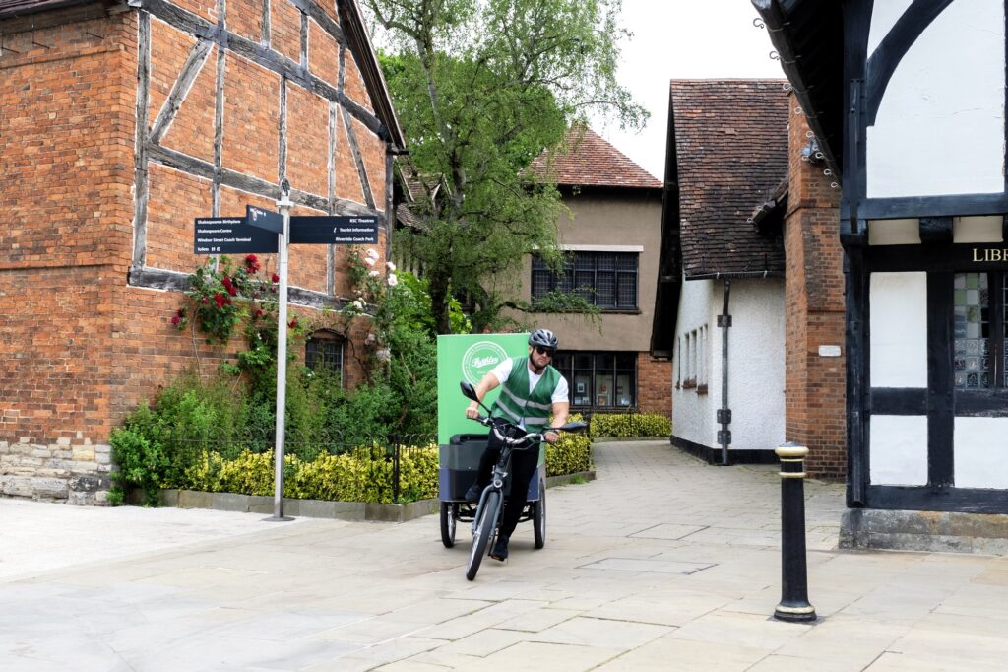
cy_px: 336
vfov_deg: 36.8
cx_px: 504
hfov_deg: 53.1
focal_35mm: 36
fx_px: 1008
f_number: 9
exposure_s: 1/320
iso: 800
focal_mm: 24
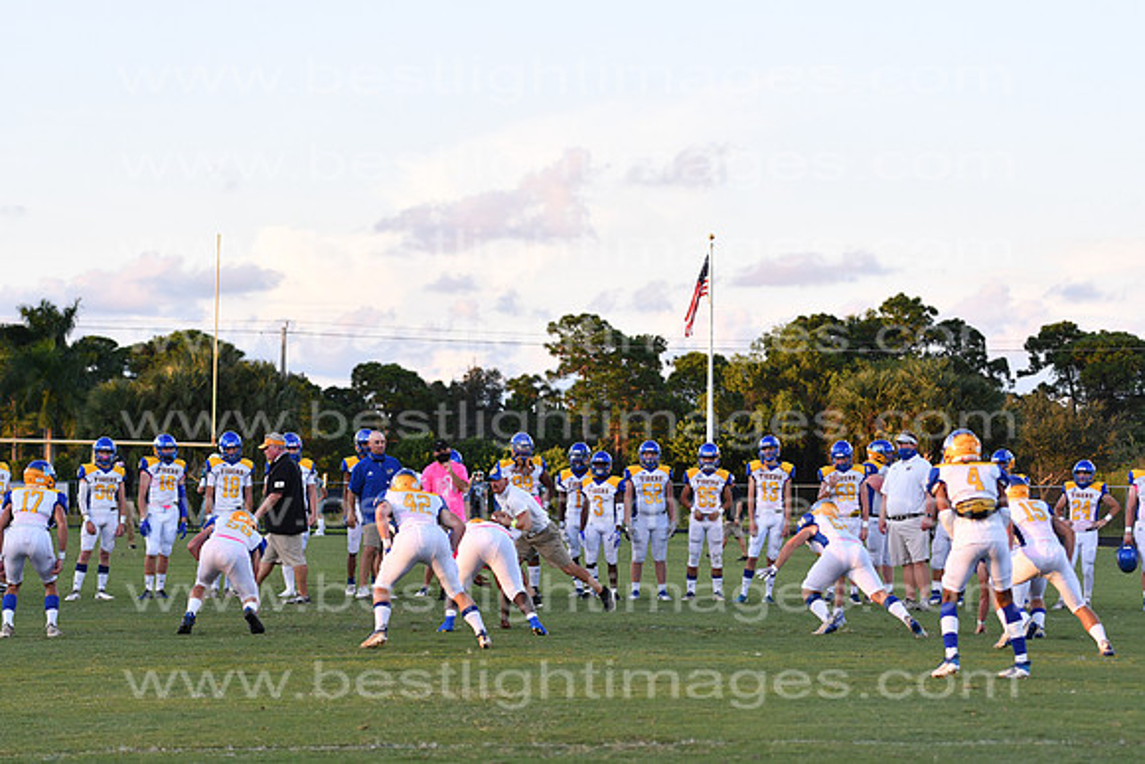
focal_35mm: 105
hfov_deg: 19.5
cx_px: 572
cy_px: 382
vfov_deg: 13.0
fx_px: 3340
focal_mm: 70
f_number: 4
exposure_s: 1/1000
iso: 640
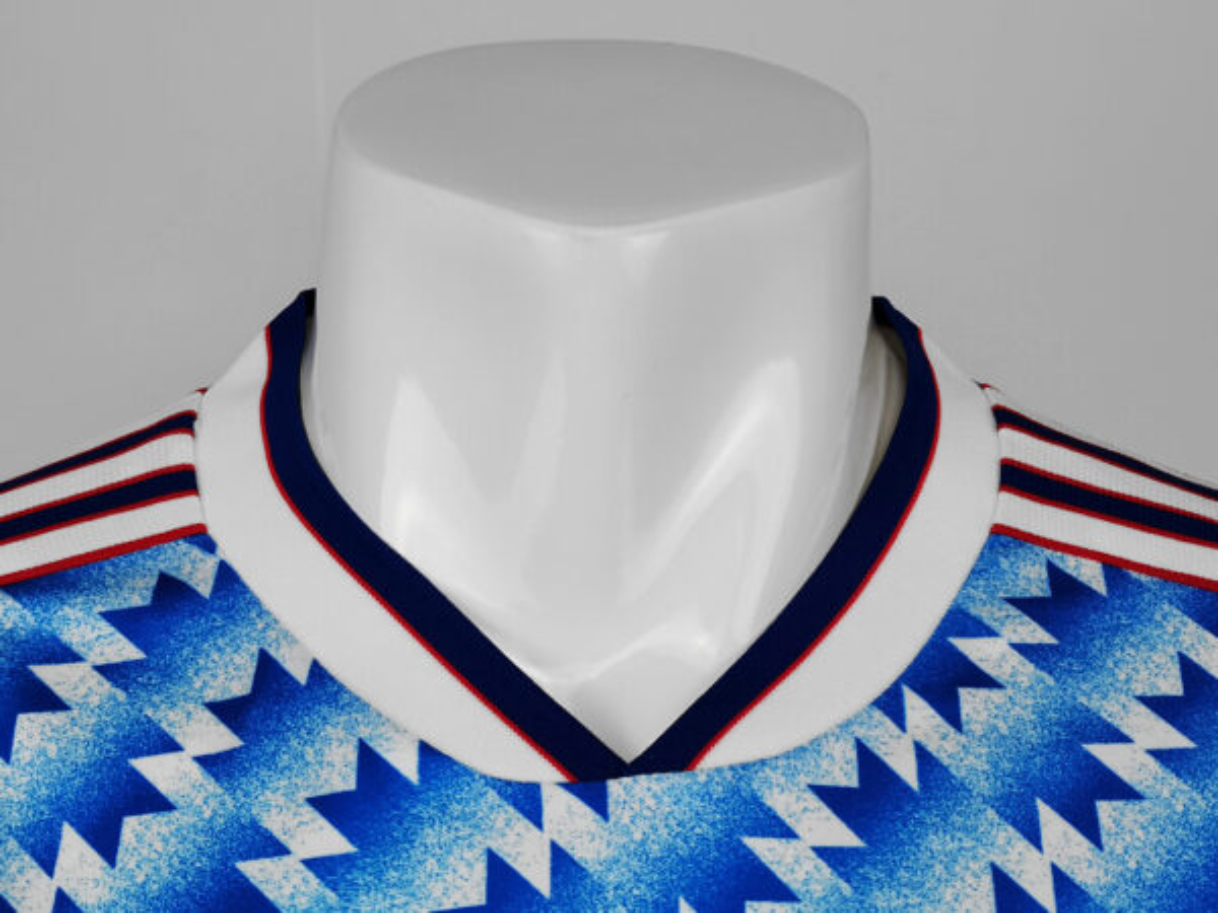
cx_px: 609
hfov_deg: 35.5
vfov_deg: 27.0
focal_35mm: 54
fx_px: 1900
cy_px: 456
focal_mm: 5.58
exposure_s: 1/100
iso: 100
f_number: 1.8
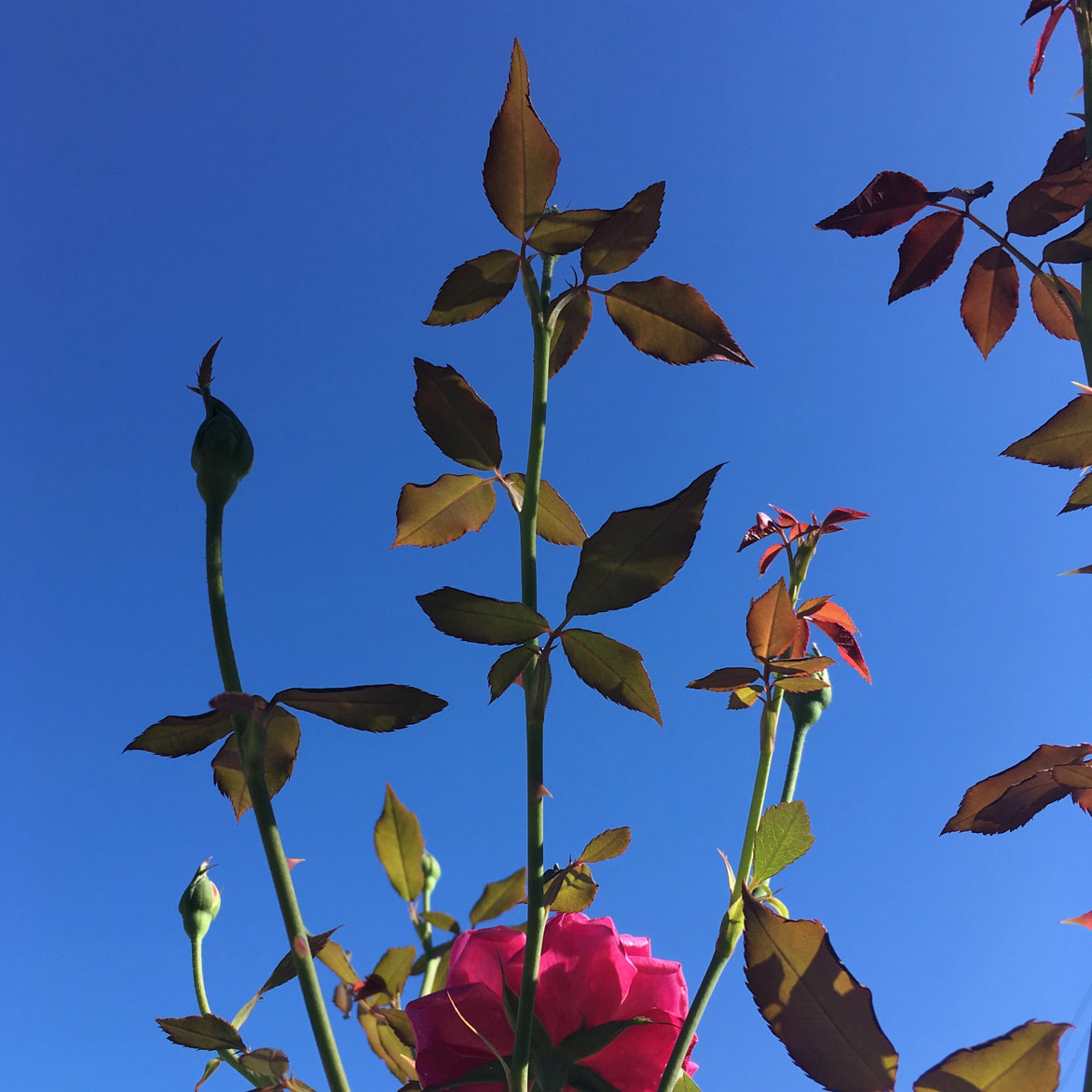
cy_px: 637
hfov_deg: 47.2
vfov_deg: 47.0
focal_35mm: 35
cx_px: 536
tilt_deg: +41.2
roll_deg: +2.5
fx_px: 1249
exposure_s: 1/927
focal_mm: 4.15
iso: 25
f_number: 2.2
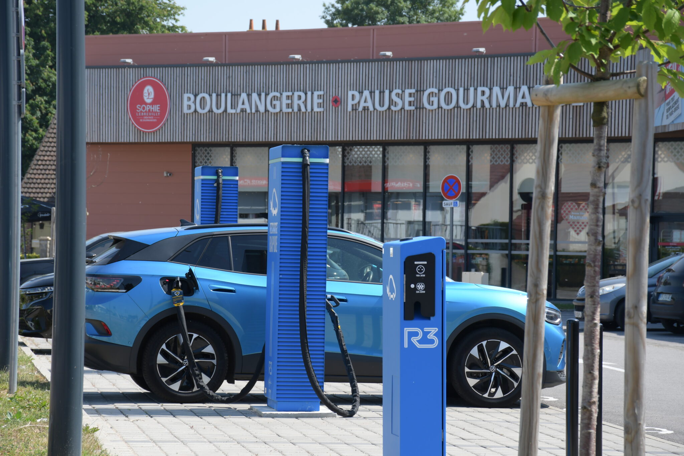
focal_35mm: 142
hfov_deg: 14.5
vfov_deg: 9.7
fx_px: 2698
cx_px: 342
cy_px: 228
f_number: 8
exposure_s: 1/200
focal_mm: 95
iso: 100
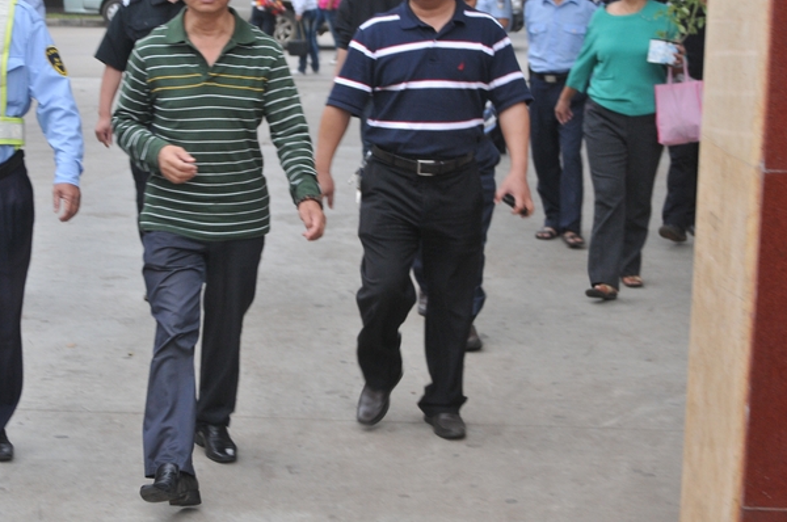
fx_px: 1659
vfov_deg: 17.8
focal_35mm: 76
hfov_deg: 26.7
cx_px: 334
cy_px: 178
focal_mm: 38
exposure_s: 1/90
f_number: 4.8
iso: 640
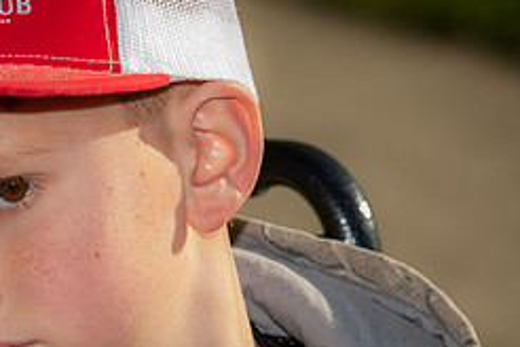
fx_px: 5951
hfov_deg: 5.0
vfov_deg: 3.3
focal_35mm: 412
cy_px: 330
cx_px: 55
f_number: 8
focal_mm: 175
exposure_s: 1/160
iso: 50
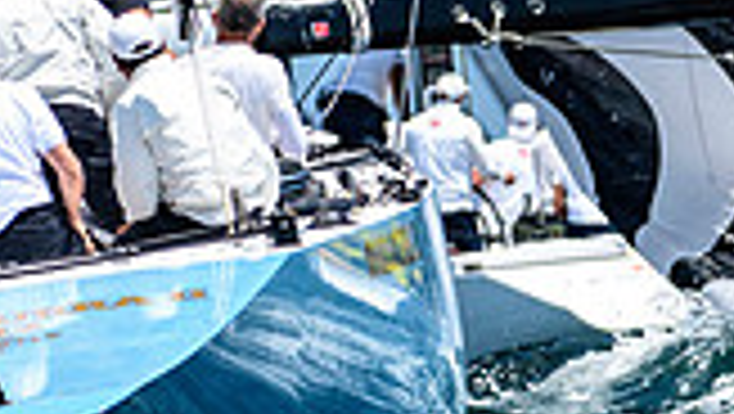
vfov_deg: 0.8
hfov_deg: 1.5
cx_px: 432
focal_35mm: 1451
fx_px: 28264
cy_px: -295
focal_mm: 260
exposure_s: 1/2500
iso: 400
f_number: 5.6
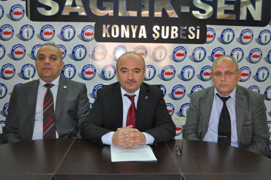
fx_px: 271
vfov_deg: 36.8
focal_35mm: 36
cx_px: 136
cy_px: 90
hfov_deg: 53.2
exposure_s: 1/60
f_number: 4
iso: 800
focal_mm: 24
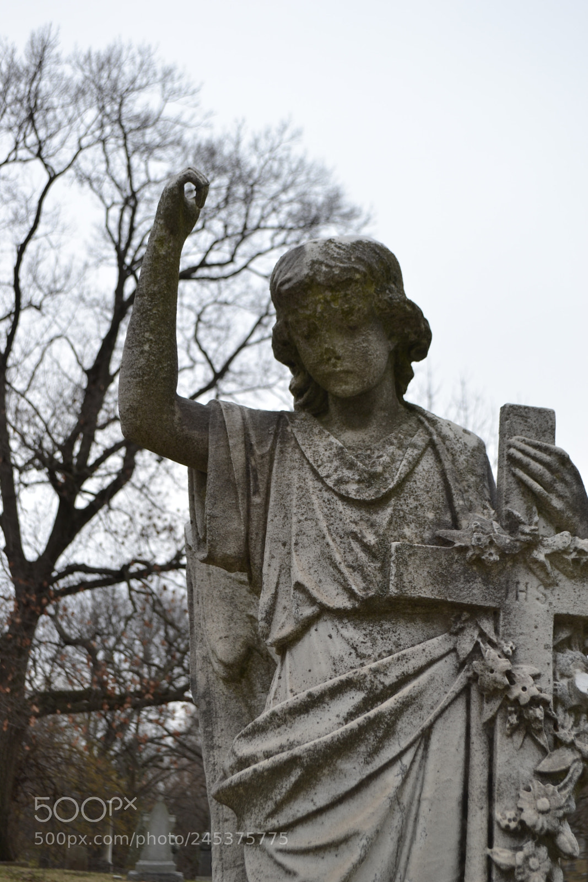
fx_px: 1065
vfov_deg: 45.0
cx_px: 294
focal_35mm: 44
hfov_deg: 30.9
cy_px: 441
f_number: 4.5
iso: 100
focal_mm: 29
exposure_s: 1/160
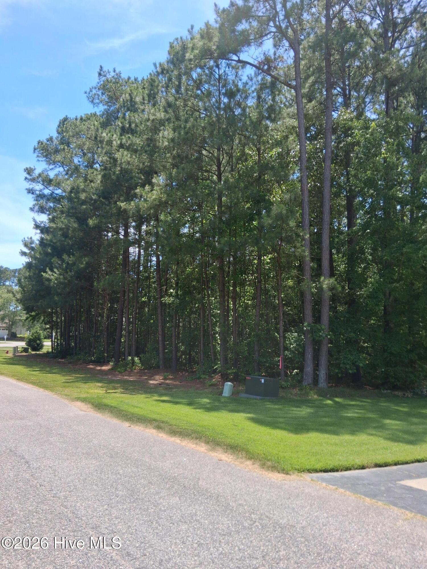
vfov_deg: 67.3
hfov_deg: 53.1
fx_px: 428
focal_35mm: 26
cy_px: 284
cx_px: 214
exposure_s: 1/411
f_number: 1.8
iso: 25
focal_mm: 3.98
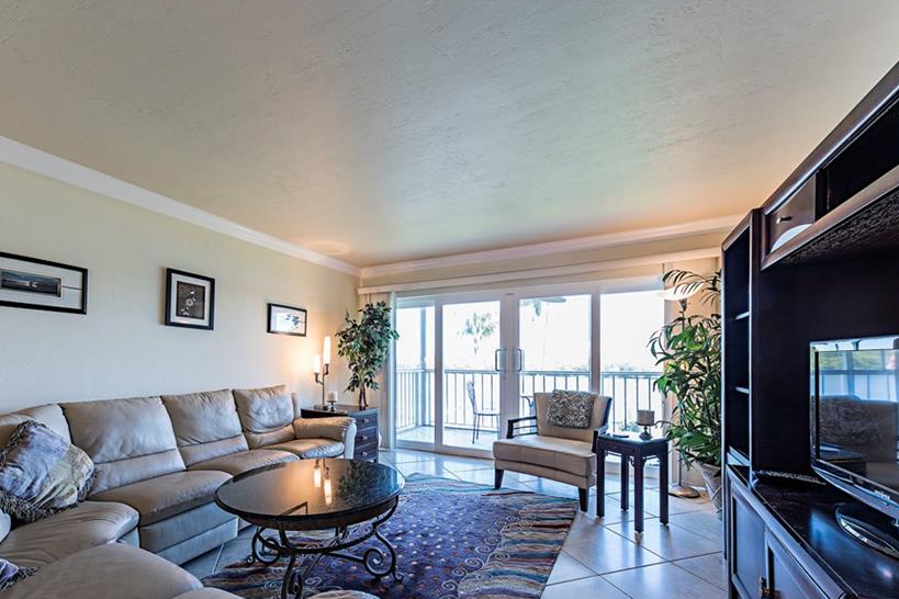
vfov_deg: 76.4
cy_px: 361
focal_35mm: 15
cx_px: 404
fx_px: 375
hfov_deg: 100.1
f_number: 8
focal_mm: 12
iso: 100
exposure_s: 1/2
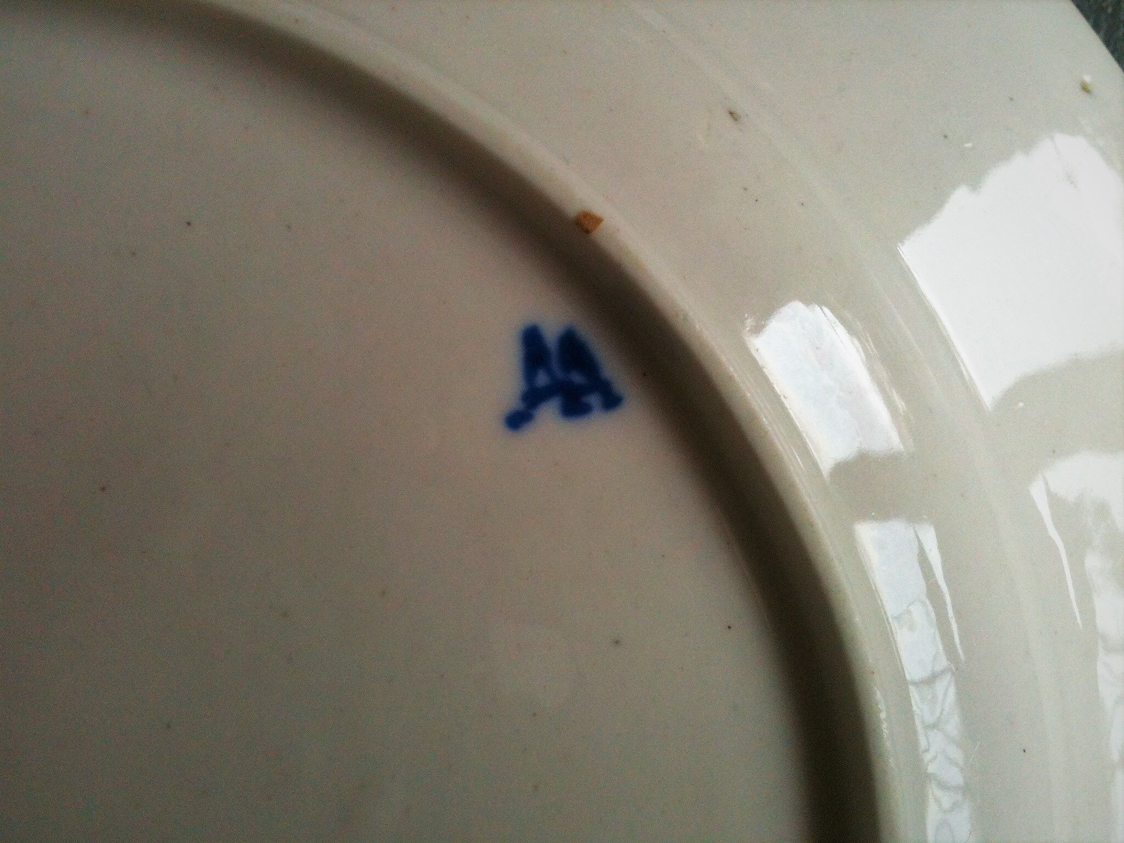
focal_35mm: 35
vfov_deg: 40.7
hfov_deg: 52.6
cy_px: 422
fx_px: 1136
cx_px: 562
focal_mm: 3.85
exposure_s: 1/120
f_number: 2.8
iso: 125
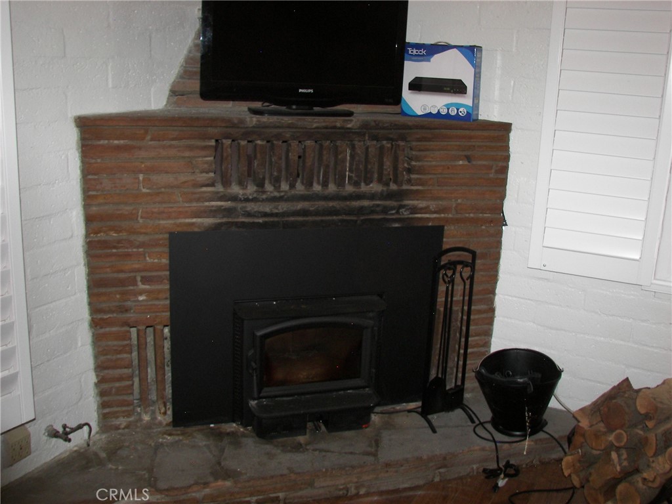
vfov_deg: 39.7
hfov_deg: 51.4
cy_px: 252
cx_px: 336
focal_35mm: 36
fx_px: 699
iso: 100
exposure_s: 1/30
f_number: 2.8
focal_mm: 6
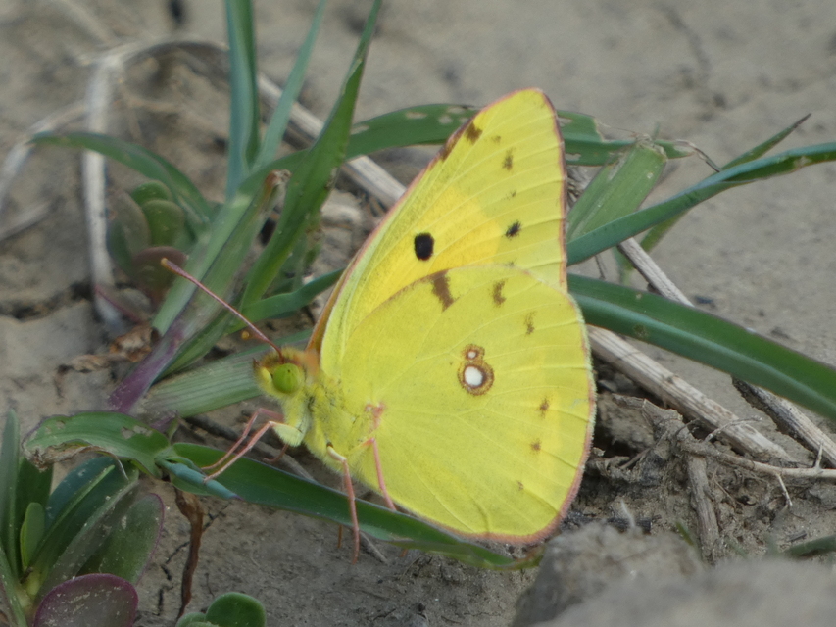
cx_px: 418
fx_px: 28985
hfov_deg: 1.7
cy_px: 314
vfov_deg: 1.2
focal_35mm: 1200
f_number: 5.9
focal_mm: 215
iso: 80
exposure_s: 1/125
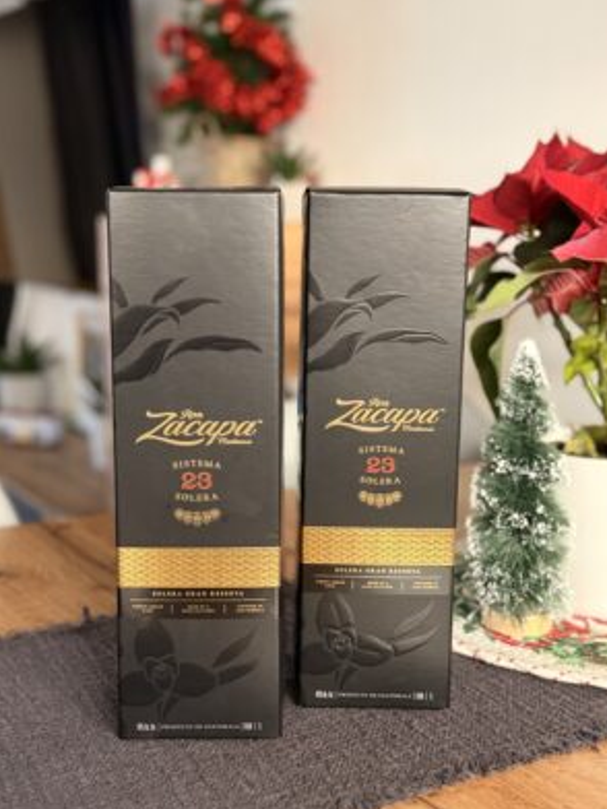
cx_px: 308
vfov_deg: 38.9
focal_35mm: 49
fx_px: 1146
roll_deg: +0.5
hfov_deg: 29.7
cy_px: 407
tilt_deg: -9.2
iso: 500
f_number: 1.78
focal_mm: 6.76
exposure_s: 1/39
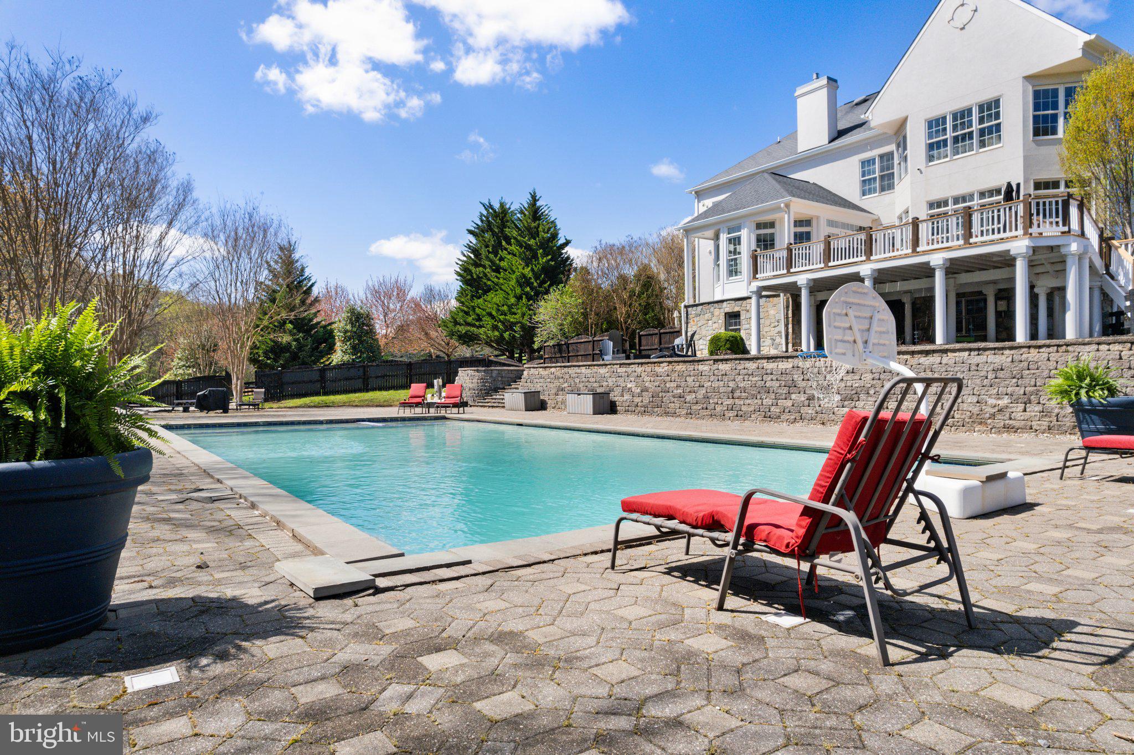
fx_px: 693
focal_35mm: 22
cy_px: 378
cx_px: 567
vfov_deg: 57.2
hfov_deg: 78.6
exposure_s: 1/2000
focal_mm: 8.38
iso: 110
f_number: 2.8
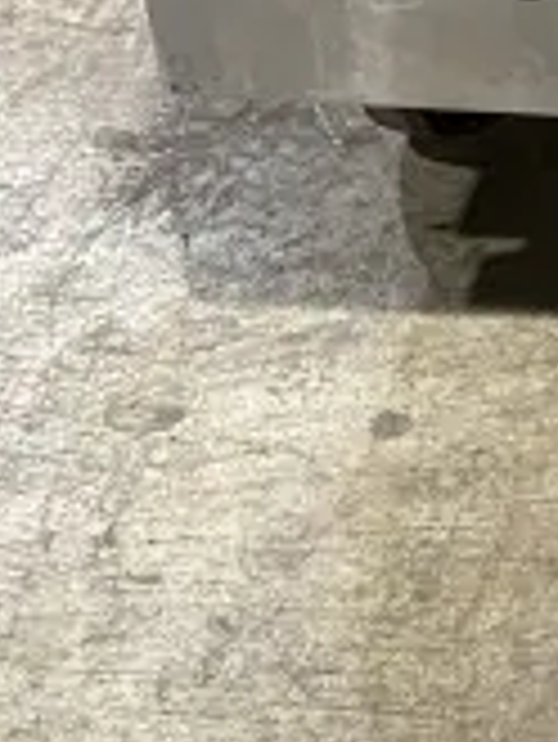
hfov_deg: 10.6
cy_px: 209
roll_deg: -2.3
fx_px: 2748
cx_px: 1130
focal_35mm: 128
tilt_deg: -37.2
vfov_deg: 15.3
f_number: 1.8
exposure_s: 1/60
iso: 250
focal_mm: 4.25
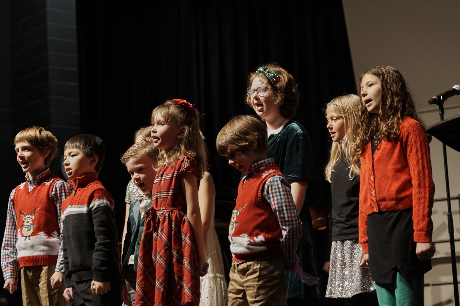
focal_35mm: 98
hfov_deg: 20.9
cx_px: 230
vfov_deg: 14.0
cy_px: 153
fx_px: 1246
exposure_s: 1/100
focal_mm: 65
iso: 2000
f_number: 2.8
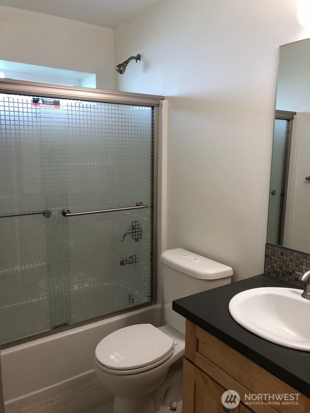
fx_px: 334
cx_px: 155
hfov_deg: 49.8
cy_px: 206
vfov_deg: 63.4
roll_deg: +0.0
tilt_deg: -9.7
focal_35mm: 28
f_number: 1.8
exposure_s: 1/24
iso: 40
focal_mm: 3.99
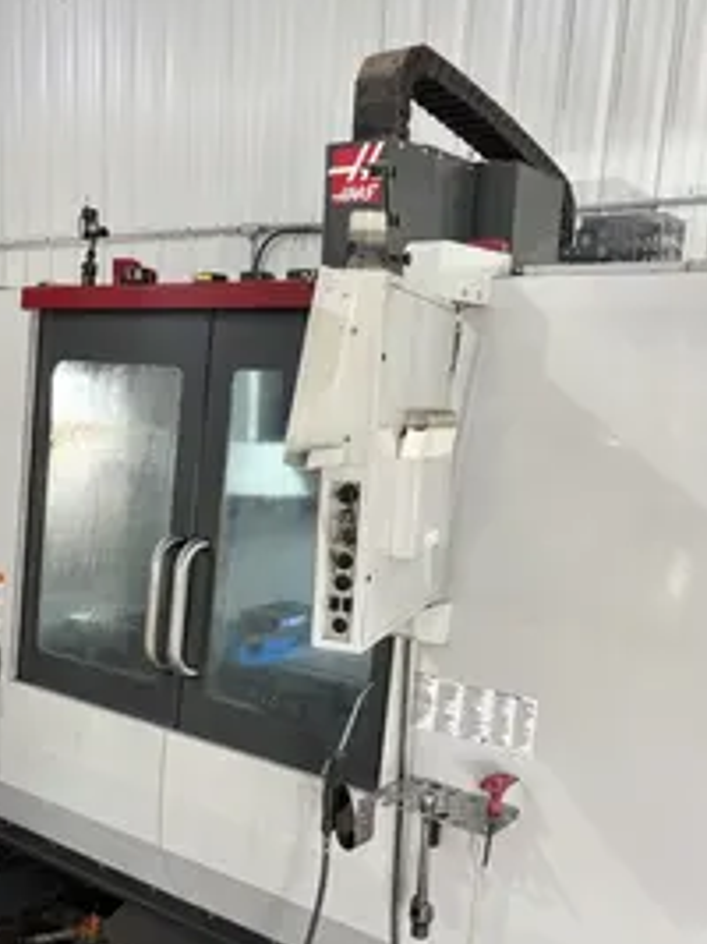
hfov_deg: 36.8
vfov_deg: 47.3
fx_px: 1063
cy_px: 605
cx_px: 318
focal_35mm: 39
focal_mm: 6
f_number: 1.6
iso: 160
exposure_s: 1/60
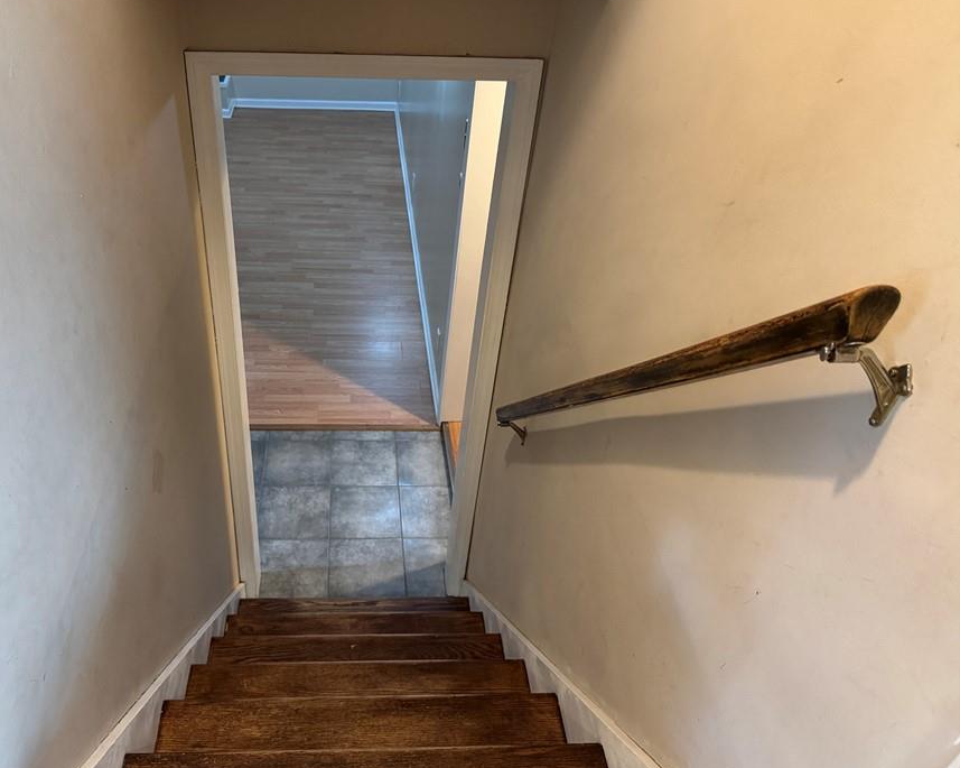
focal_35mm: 28
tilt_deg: -37.8
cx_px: 394
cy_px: 378
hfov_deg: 61.8
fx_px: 795
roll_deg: -2.2
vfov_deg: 51.5
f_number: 1.78
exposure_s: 1/60
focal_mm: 6.76
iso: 640
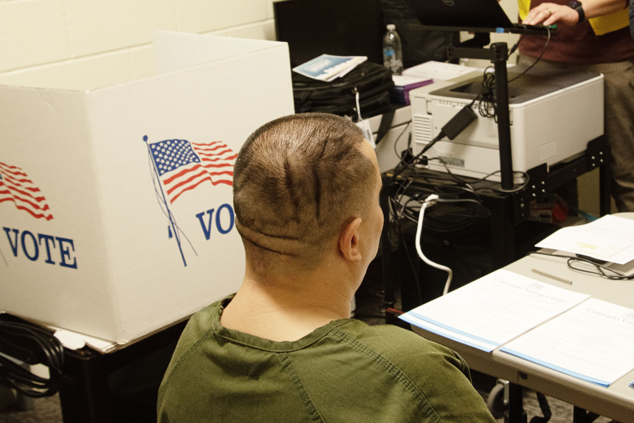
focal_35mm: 64
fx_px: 1127
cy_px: 142
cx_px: 399
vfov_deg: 21.2
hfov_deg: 31.3
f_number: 7.1
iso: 2000
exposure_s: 1/60
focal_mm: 35
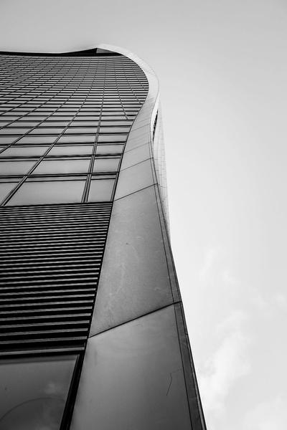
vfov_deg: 37.9
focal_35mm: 52
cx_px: 144
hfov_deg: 25.8
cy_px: 215
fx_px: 628
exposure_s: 1/50
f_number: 6.3
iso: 100
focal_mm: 35
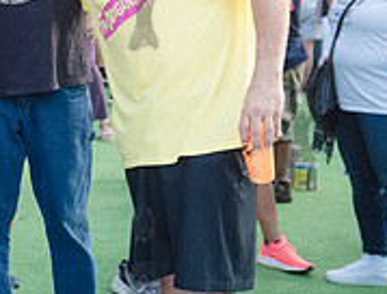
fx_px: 1134
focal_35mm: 101
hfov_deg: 16.9
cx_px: -249
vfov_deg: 14.7
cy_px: 70
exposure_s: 1/250
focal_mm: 24
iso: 500
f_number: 4
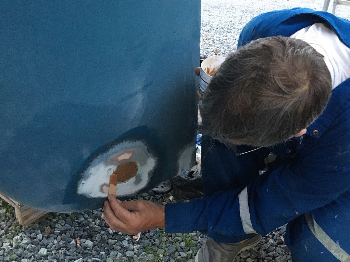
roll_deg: -3.4
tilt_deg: -28.5
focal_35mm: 33
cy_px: 145
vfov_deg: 42.9
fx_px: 334
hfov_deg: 55.4
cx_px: 175
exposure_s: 1/15
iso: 250
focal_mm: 4.15
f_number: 2.2
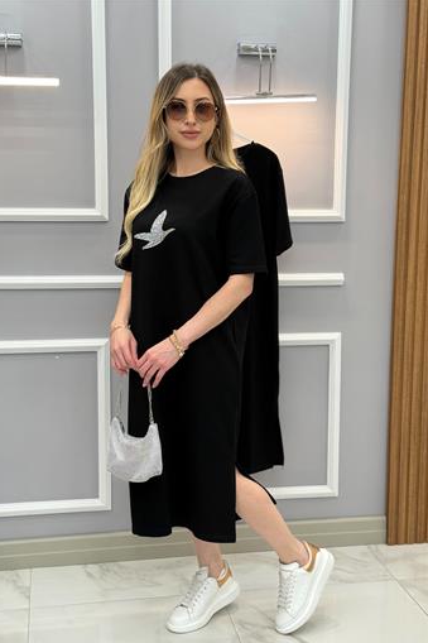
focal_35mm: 51
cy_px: 326
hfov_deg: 26.5
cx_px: 220
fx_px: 910
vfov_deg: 38.9
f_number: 1.78
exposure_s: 1/100
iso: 80
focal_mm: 6.76
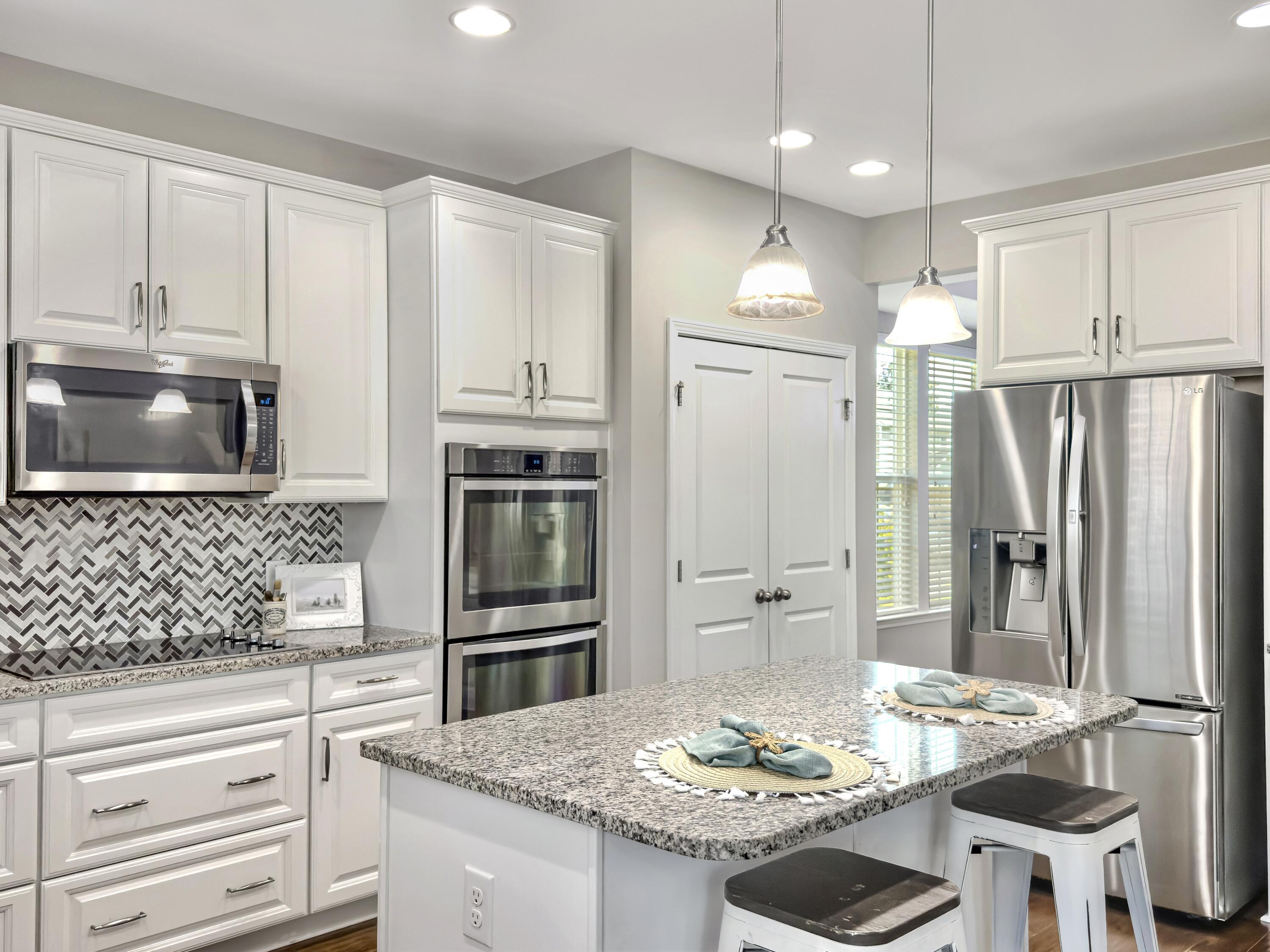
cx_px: 635
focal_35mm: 30
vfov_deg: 46.8
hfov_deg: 60.0
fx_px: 1101
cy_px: 476
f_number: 1.8
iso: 160
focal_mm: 6.76
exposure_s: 1/140
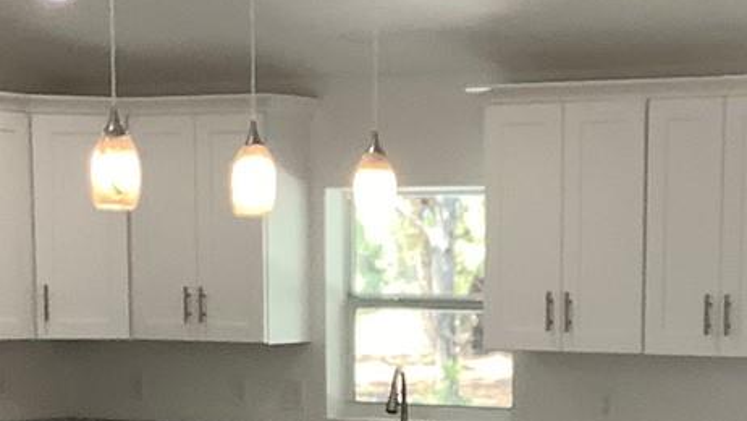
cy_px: 575
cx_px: 466
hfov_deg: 18.3
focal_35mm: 117
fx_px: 2318
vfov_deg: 10.1
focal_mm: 3.3
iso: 50
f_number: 2.4
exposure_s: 1/60
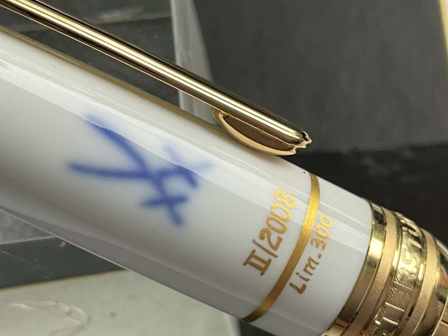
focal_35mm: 70
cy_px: 176
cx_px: 307
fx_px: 906
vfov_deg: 21.0
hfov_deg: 27.6
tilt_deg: -64.2
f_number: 1.8
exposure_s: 1/122
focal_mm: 3
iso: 20
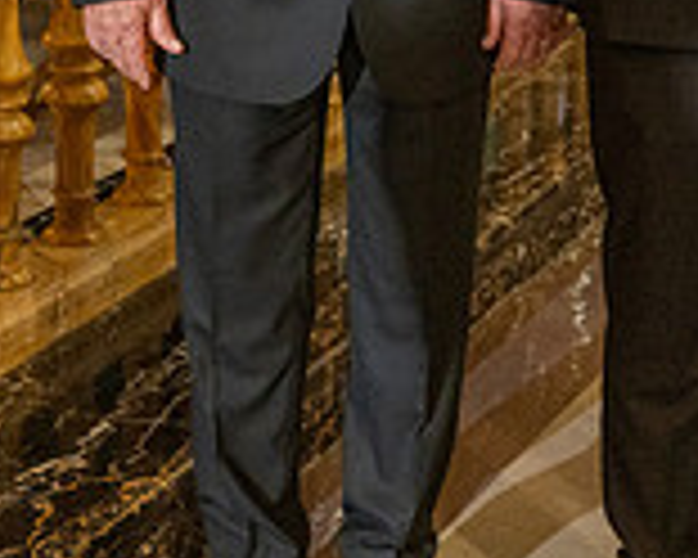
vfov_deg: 11.3
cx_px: 517
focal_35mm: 131
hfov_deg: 14.6
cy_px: -279
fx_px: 2706
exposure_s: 1/160
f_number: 4.5
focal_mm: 32
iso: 1000
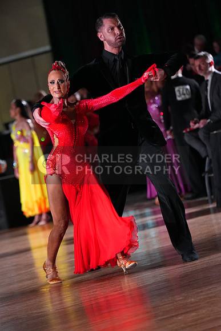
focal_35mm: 195
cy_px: 166
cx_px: 110
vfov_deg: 10.5
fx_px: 1794
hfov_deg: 7.0
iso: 6400
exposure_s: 1/400
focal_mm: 195
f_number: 4.5
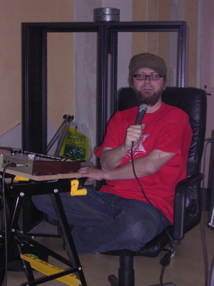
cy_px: 143
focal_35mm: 72
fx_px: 593
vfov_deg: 27.0
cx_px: 107
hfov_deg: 20.4
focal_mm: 10.9
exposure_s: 1/60.1
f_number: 3.7
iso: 400
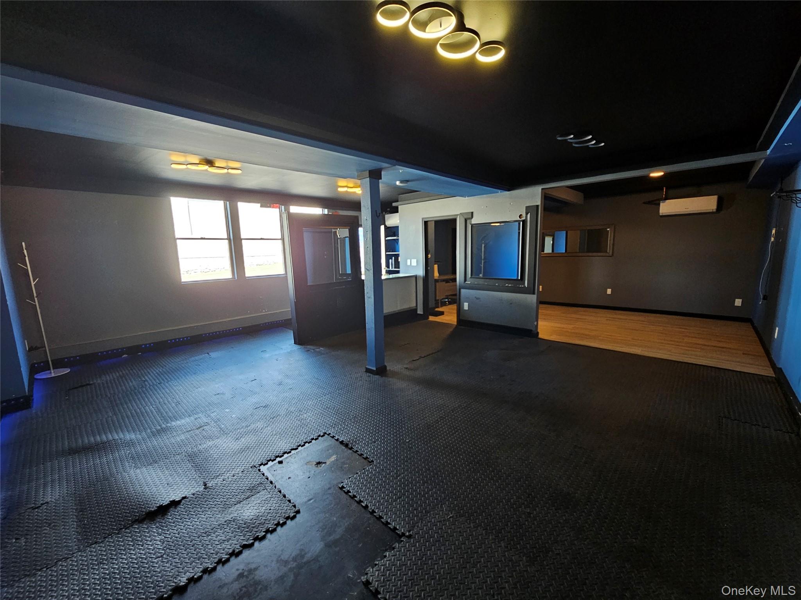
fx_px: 301
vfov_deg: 89.9
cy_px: 300
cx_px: 400
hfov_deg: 106.2
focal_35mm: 13
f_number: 2.2
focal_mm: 2.2
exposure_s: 1/60
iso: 200
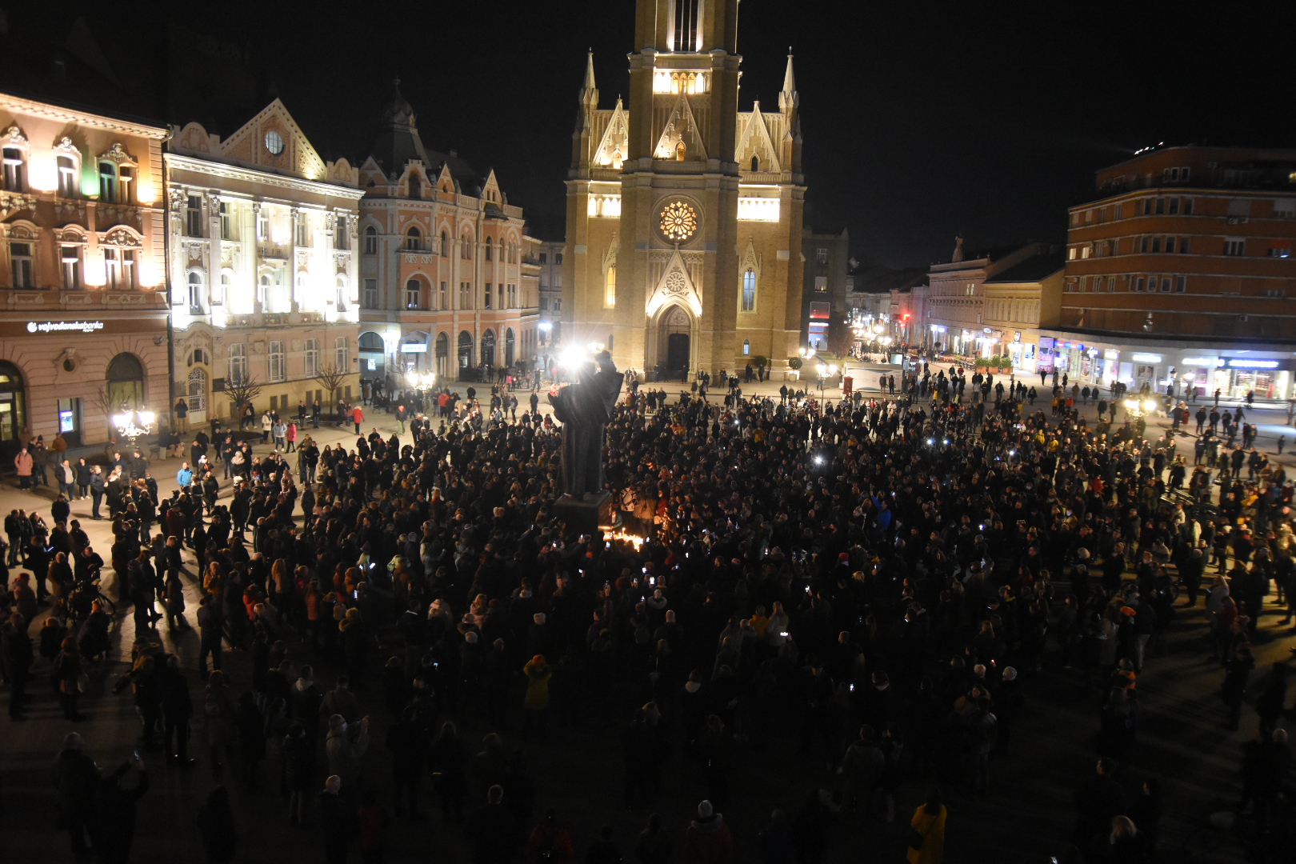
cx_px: 648
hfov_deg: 41.1
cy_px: 432
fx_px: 1728
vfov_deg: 28.1
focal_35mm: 48
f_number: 4
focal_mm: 32
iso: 4000
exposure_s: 1/40
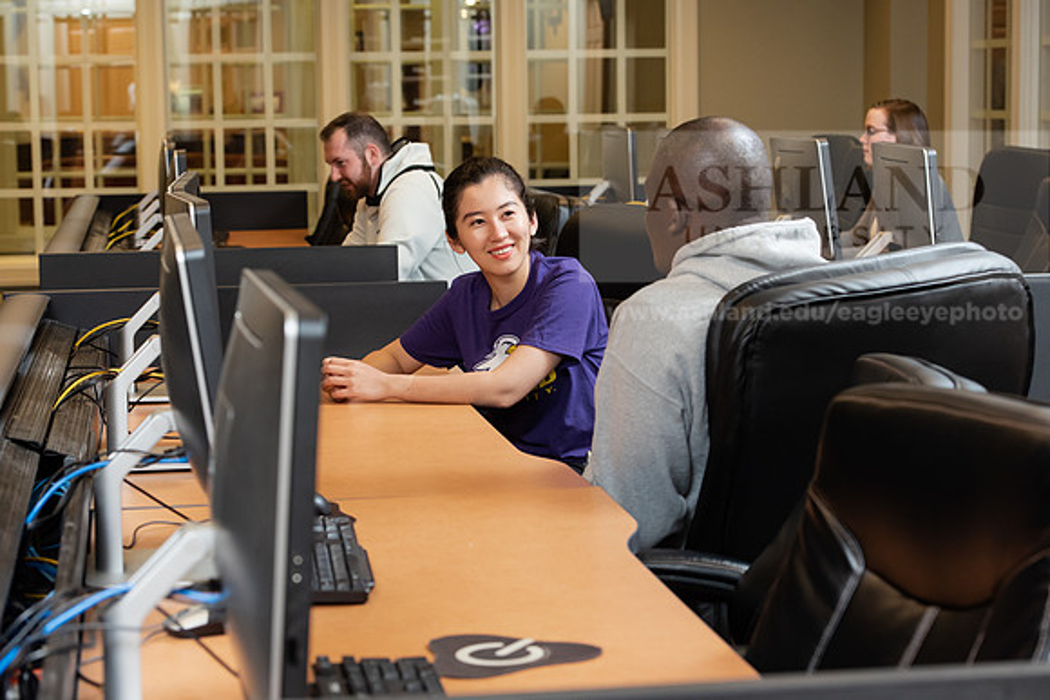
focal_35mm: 82
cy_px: 350
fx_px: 2392
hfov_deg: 24.8
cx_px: 525
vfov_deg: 16.7
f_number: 7.1
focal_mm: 82
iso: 2000
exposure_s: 1/200
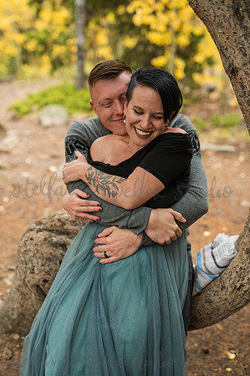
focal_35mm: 50
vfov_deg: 39.6
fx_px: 522
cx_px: 125
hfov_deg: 26.9
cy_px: 188
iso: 500
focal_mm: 50
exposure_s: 1/250
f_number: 2.5
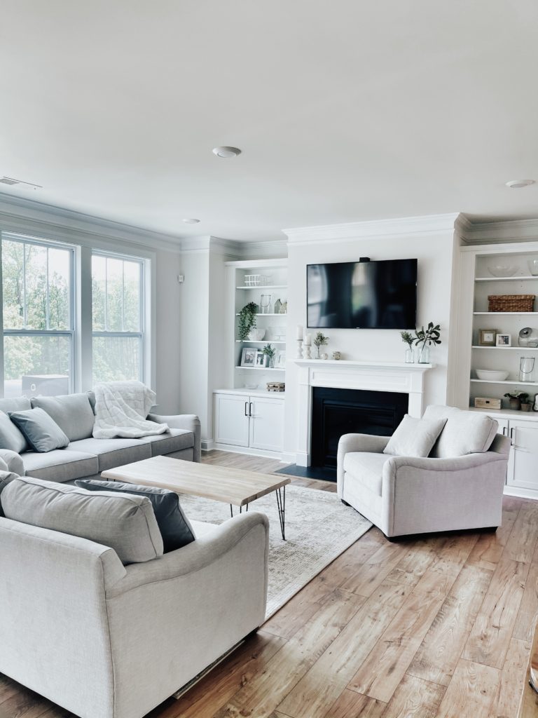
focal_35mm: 26
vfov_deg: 67.3
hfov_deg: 53.1
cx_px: 269
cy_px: 359
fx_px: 539
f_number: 1.6
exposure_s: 1/120
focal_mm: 5.1
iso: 50
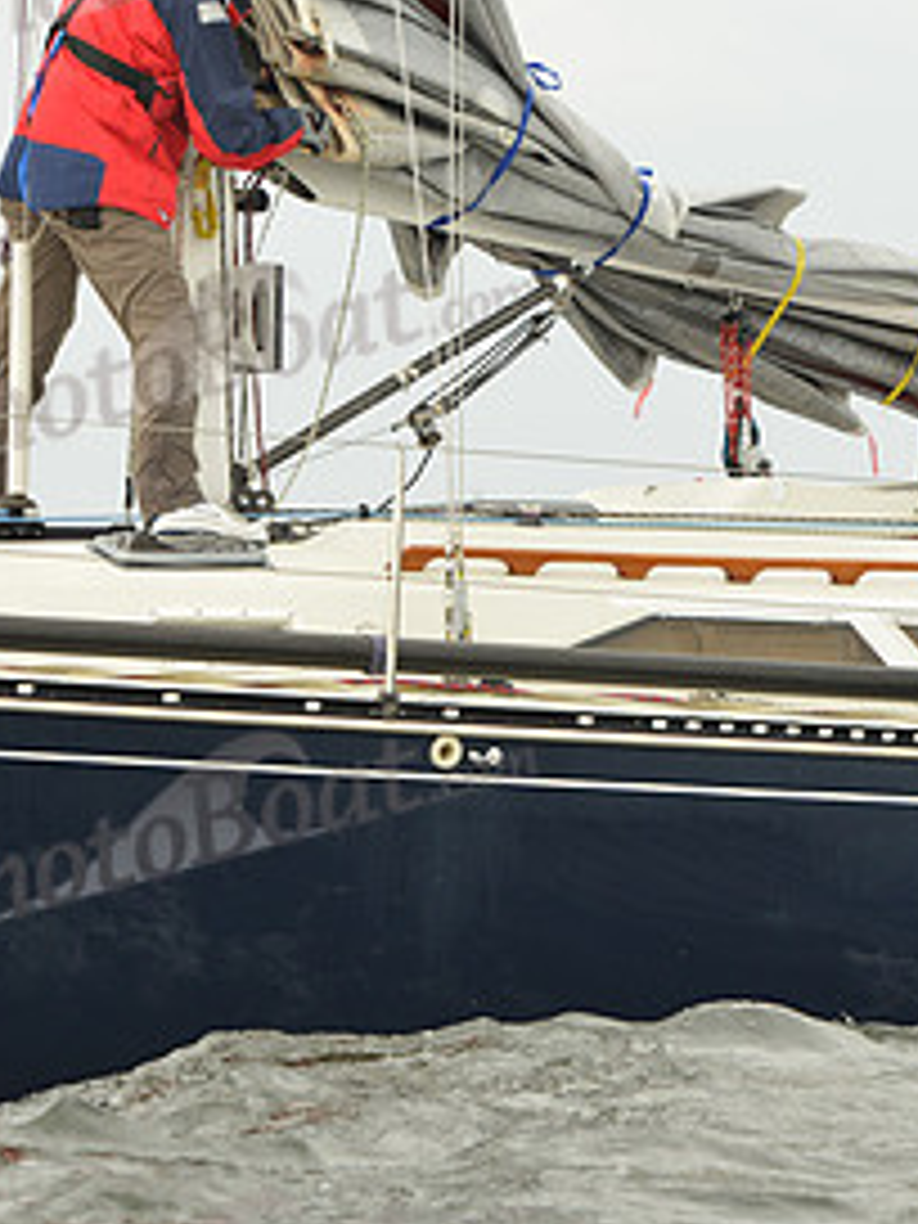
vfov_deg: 7.9
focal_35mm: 250
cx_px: 774
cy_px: 529
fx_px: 8840
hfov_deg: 5.9
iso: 320
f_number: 5.6
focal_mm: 122
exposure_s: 1/1250
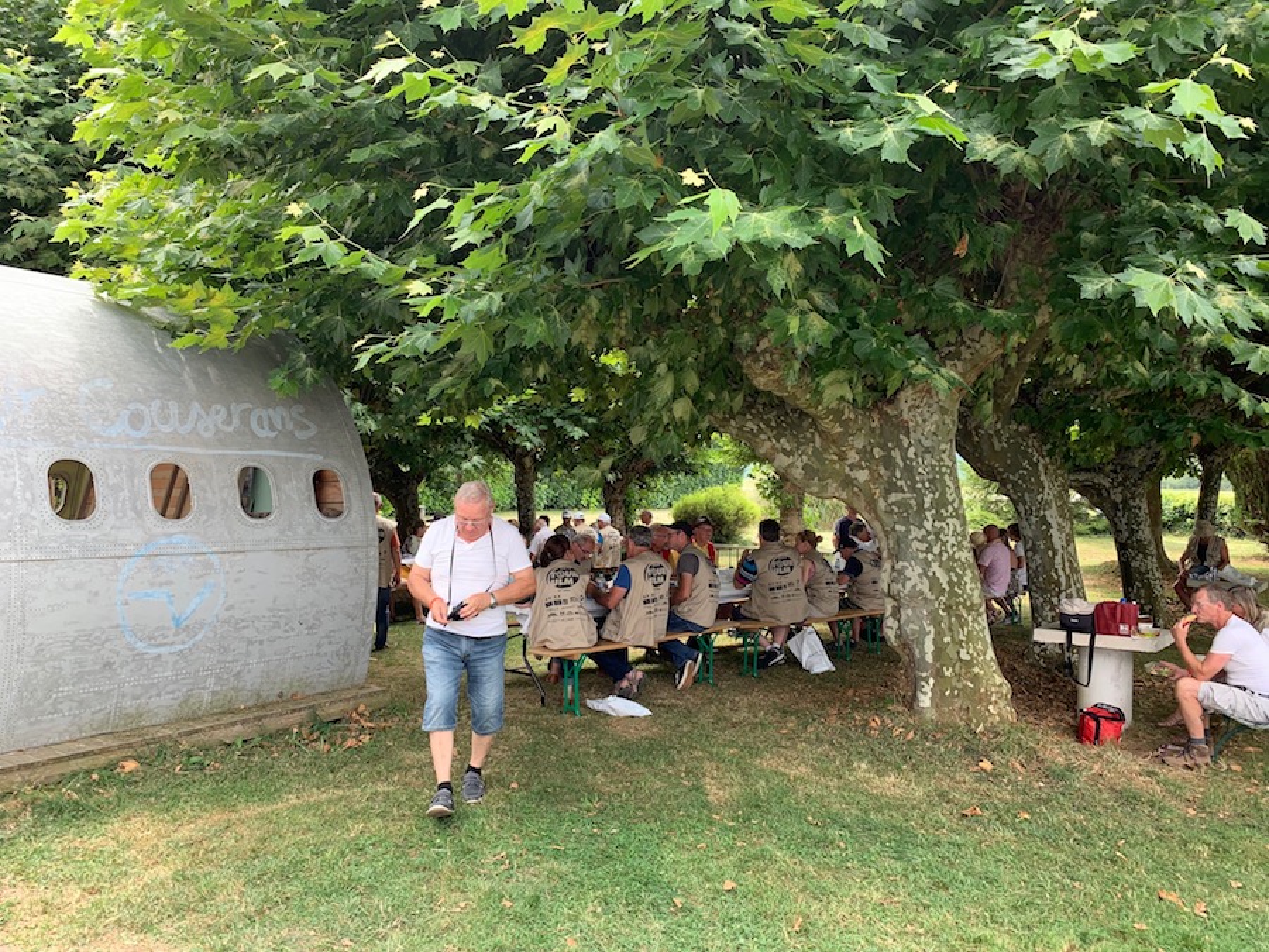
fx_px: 953
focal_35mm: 26
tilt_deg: +1.2
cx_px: 634
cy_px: 476
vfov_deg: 53.1
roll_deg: -0.8
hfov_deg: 67.3
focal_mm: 4.25
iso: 25
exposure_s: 1/199
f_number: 1.8
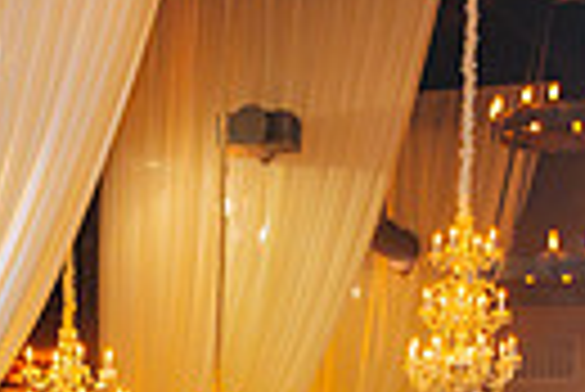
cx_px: 36
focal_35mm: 107
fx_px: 1741
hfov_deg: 18.7
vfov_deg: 11.6
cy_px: 770
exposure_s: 1/80
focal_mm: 24
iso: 2000
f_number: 2.8
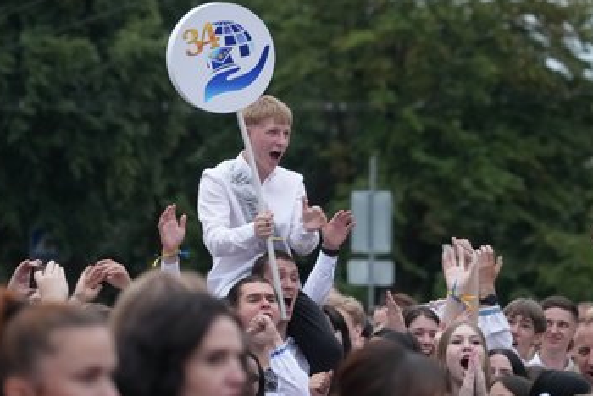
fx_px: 3165
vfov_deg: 7.2
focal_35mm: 192
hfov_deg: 10.7
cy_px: 192
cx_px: 290
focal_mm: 168
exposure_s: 1/200
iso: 12800
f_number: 5.6
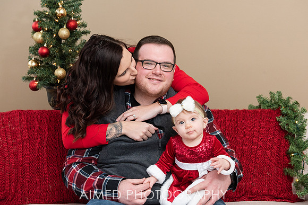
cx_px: 158
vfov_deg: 22.6
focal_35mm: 60
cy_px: 100
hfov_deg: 33.3
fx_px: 515
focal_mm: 58
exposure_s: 1/200
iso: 1250
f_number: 5.6
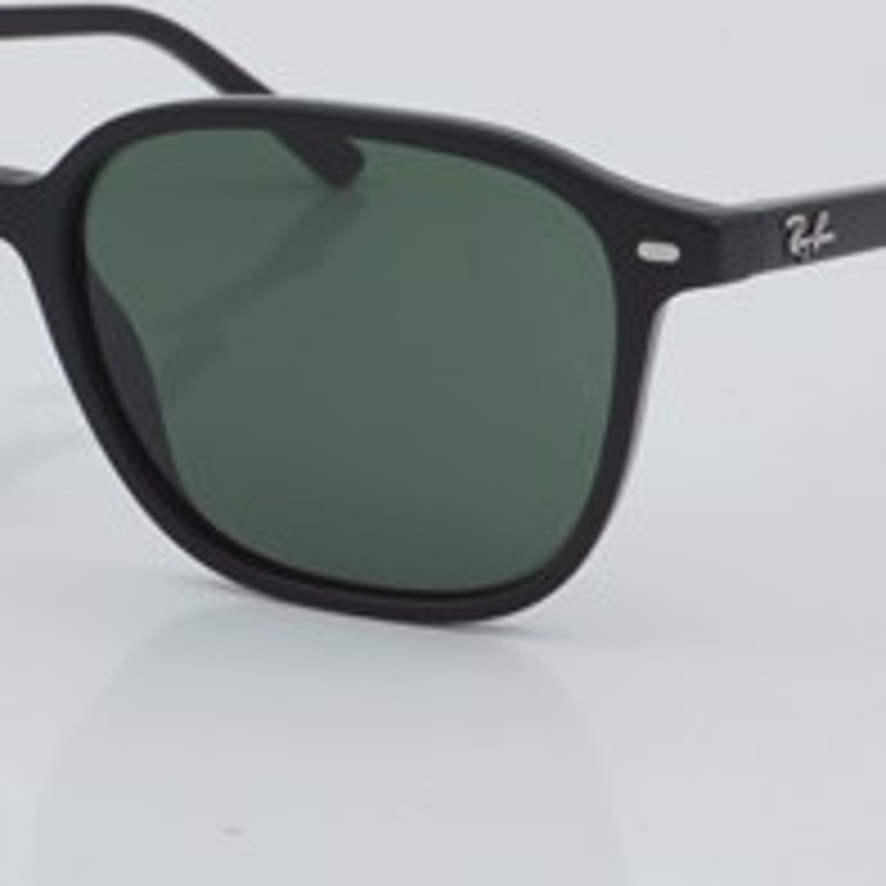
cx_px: 360
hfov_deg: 13.5
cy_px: 301
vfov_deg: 13.5
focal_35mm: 129
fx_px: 3736
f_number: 29
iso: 100
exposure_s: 1/4
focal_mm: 50
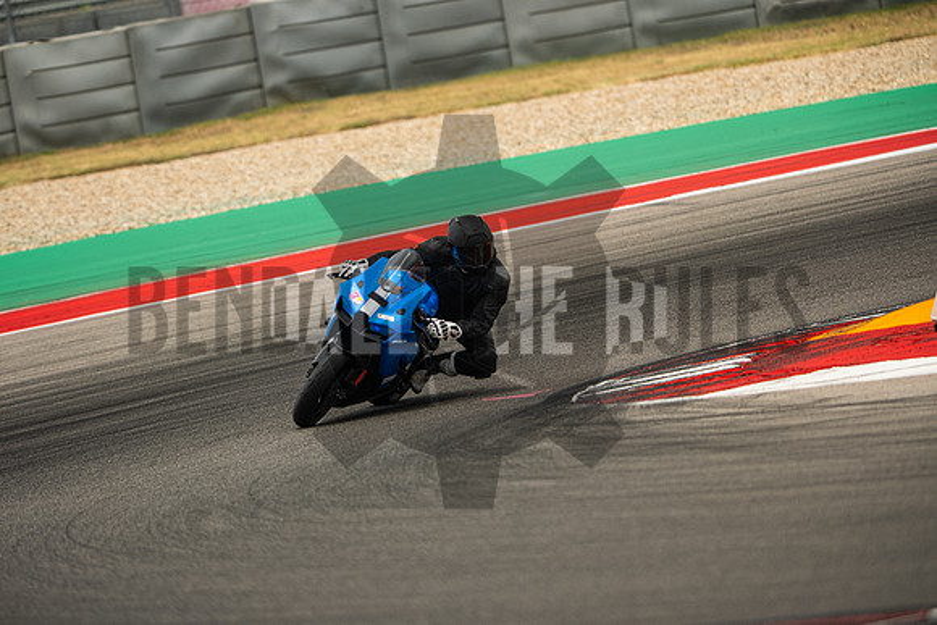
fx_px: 10934
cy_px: 312
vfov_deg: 3.3
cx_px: 468
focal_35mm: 420
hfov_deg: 4.9
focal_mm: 280
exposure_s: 1/2000
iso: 320
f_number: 2.8
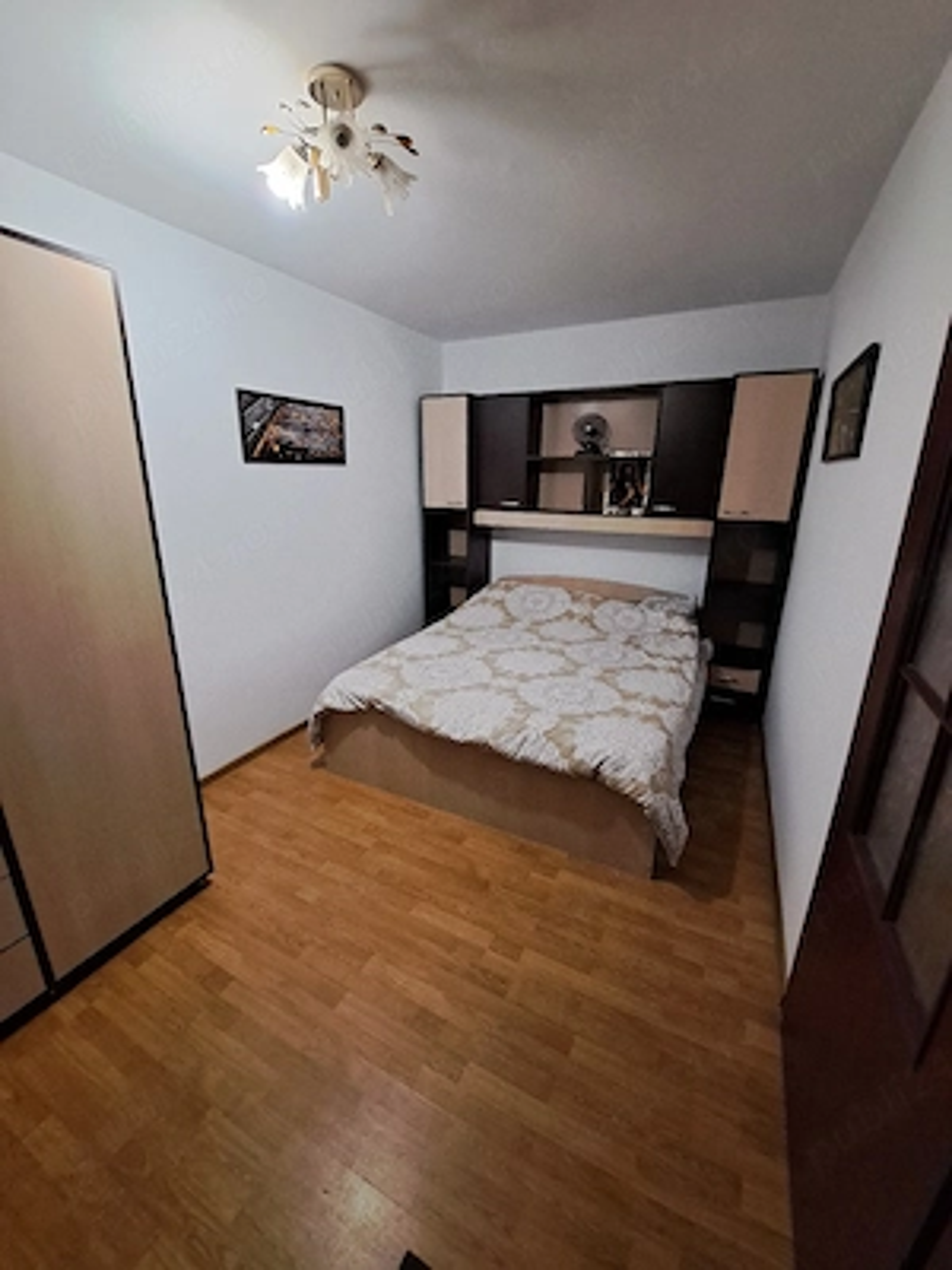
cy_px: 635
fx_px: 477
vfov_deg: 106.2
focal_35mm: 13
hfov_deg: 89.9
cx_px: 476
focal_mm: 1.74
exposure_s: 1/33
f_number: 2.2
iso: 200
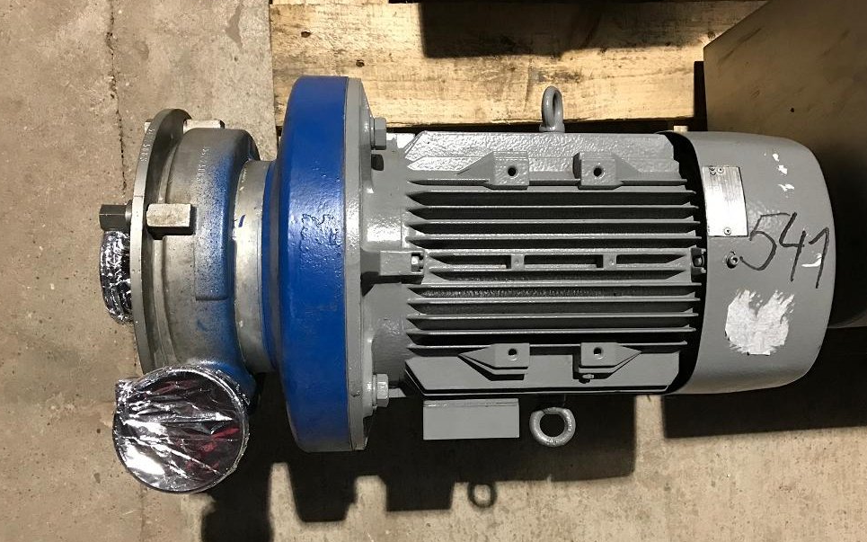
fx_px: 732
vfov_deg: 40.5
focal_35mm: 31
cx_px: 442
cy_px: 298
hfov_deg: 61.2
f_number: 1.8
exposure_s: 1/9
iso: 100
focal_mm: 3.99
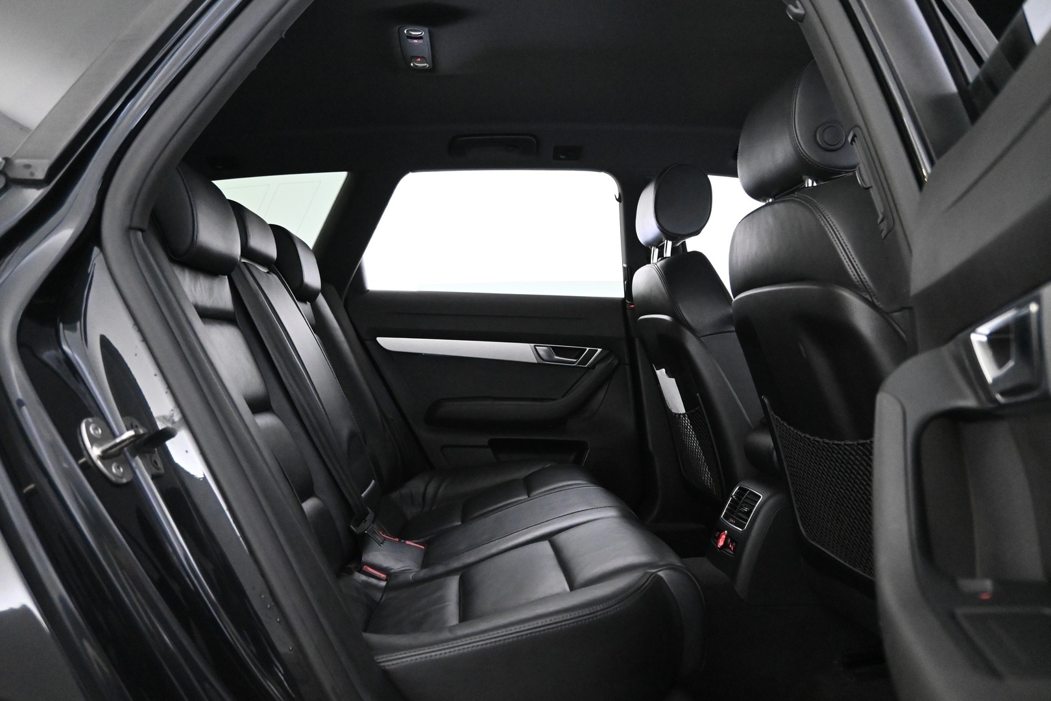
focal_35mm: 29
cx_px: 526
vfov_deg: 44.6
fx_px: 854
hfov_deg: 63.2
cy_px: 350
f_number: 3.8
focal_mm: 19.5
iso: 6400
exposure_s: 1/40
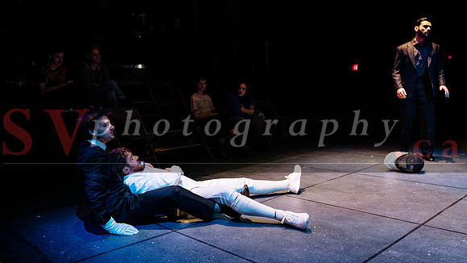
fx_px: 389
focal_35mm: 31
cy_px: 132
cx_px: 234
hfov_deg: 61.9
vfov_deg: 37.3
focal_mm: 30
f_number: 2.8
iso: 1600
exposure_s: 1/200
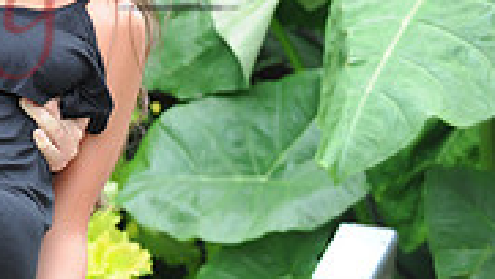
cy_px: -109
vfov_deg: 3.3
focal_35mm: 369
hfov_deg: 5.8
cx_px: -273
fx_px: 4845
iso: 500
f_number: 5.6
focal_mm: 110
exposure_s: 1/125
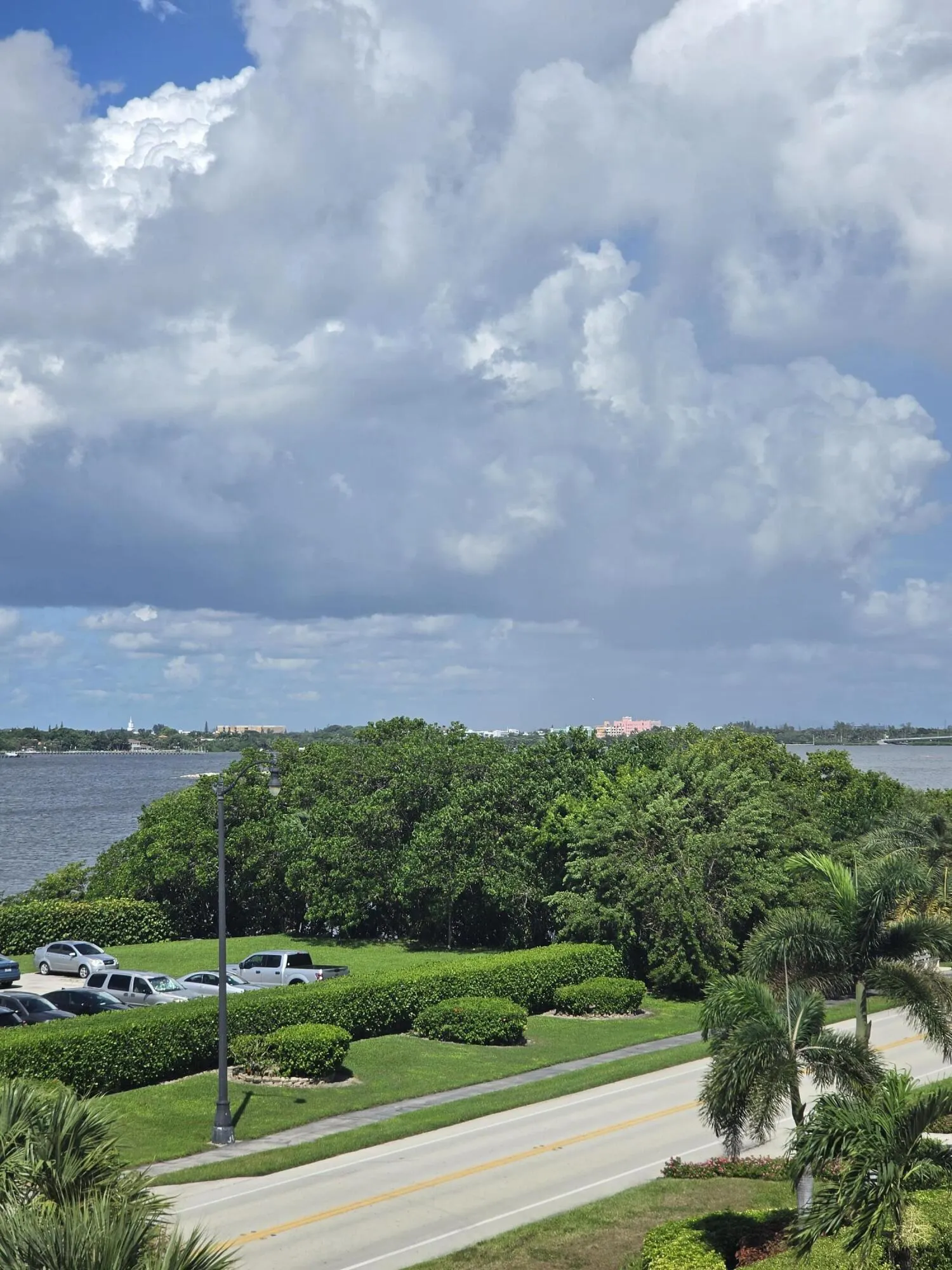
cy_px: 635
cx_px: 476
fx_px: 2530
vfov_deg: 28.2
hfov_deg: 21.3
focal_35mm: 69
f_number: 2.4
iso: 25
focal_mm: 7
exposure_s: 1/1737
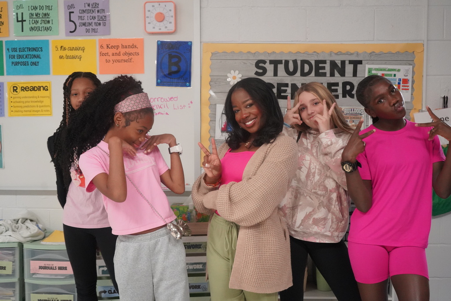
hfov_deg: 45.4
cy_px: 150
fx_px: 539
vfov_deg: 31.2
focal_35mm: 43
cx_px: 226
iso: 10000
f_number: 4.5
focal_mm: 43
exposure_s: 1/160
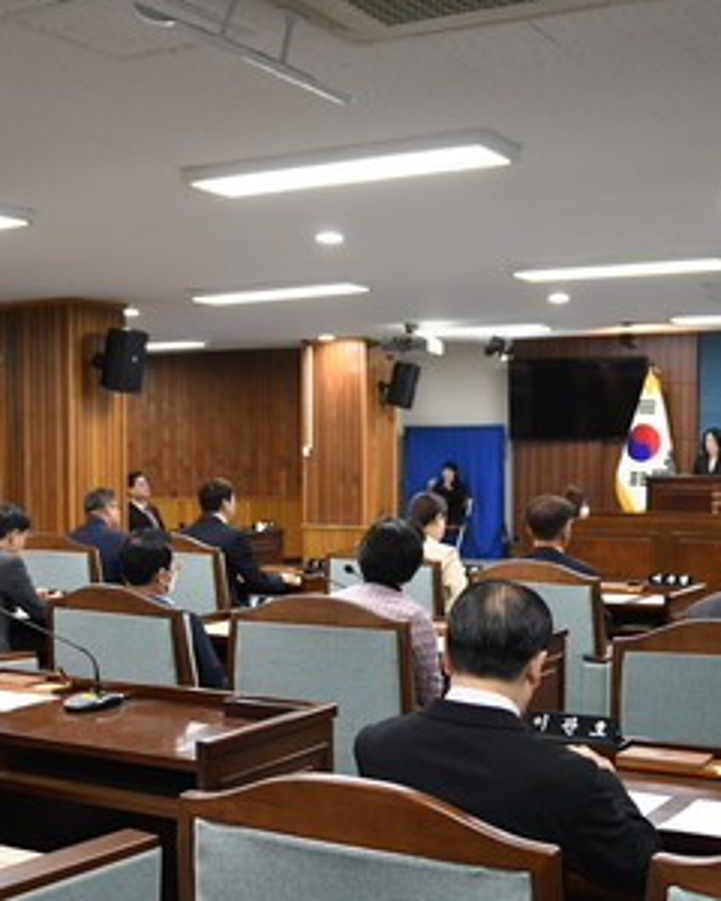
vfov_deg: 39.4
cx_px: 409
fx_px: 1254
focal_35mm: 47
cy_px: 544
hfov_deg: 32.0
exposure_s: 1/125
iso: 1250
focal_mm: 17
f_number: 2.8
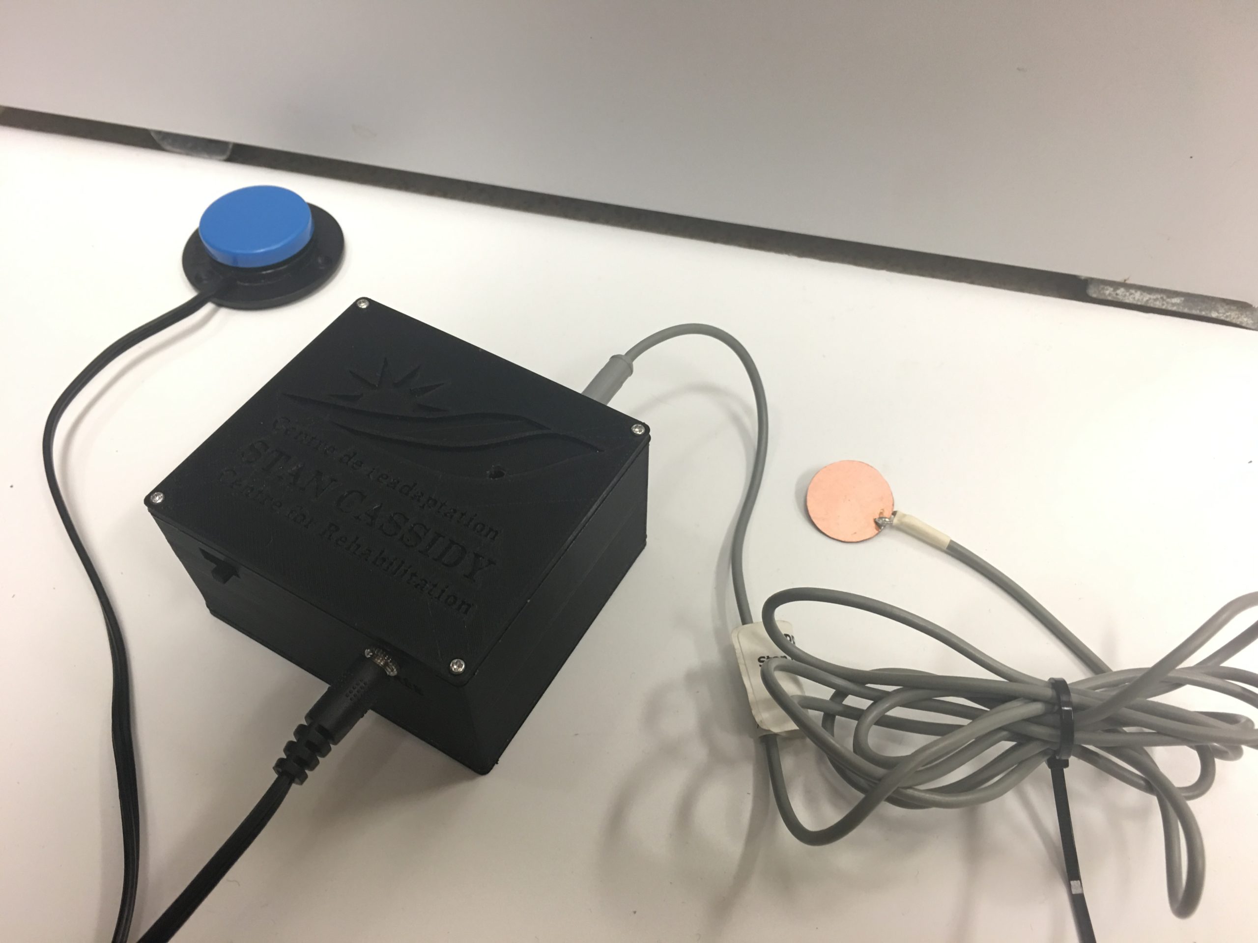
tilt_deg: -52.4
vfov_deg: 48.2
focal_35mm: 29
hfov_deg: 61.7
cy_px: 472
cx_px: 629
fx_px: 1054
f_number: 2.2
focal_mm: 4.15
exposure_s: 1/17
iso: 64
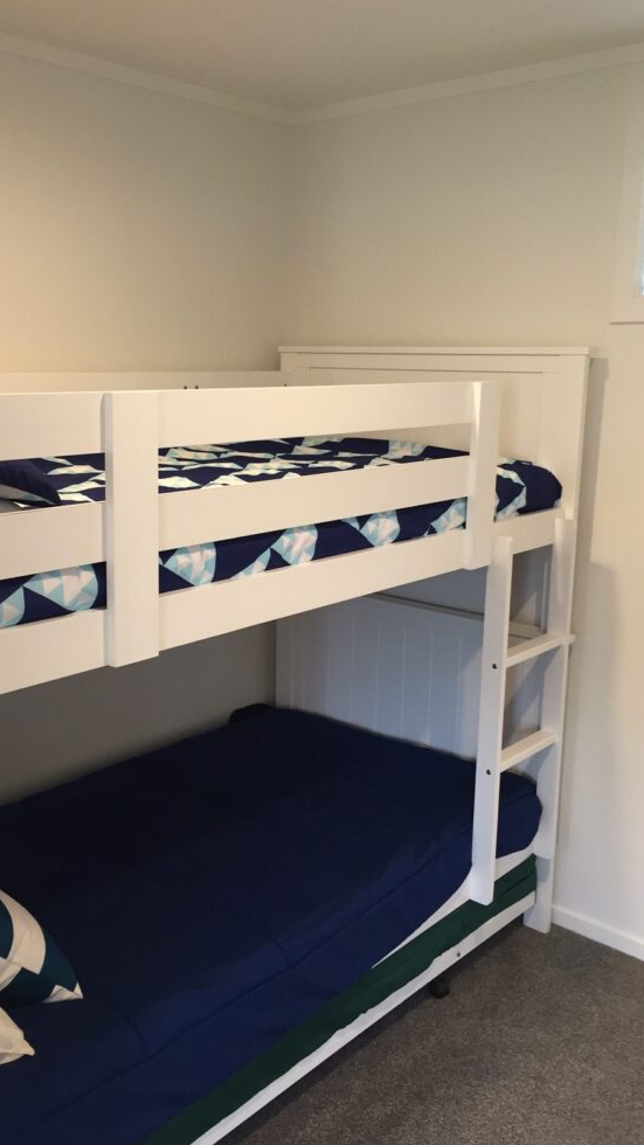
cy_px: 555
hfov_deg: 35.5
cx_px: 247
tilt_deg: -9.0
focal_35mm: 33
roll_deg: +0.2
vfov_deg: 59.5
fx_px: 1002
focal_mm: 4.15
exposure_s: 1/33
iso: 80
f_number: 2.2
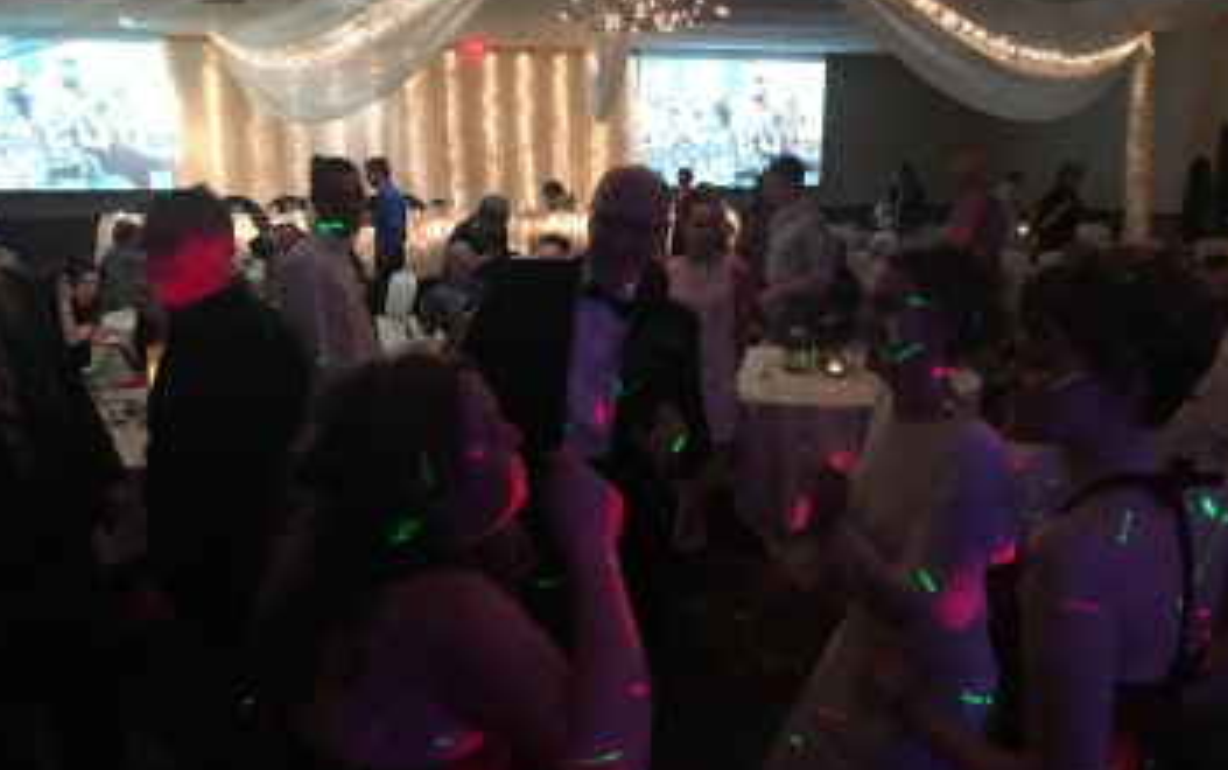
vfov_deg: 39.5
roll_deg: +0.8
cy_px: 399
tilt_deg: -12.6
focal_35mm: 32
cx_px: 619
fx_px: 1072
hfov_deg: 59.6
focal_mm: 4.15
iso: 320
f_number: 2.2
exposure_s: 1/15
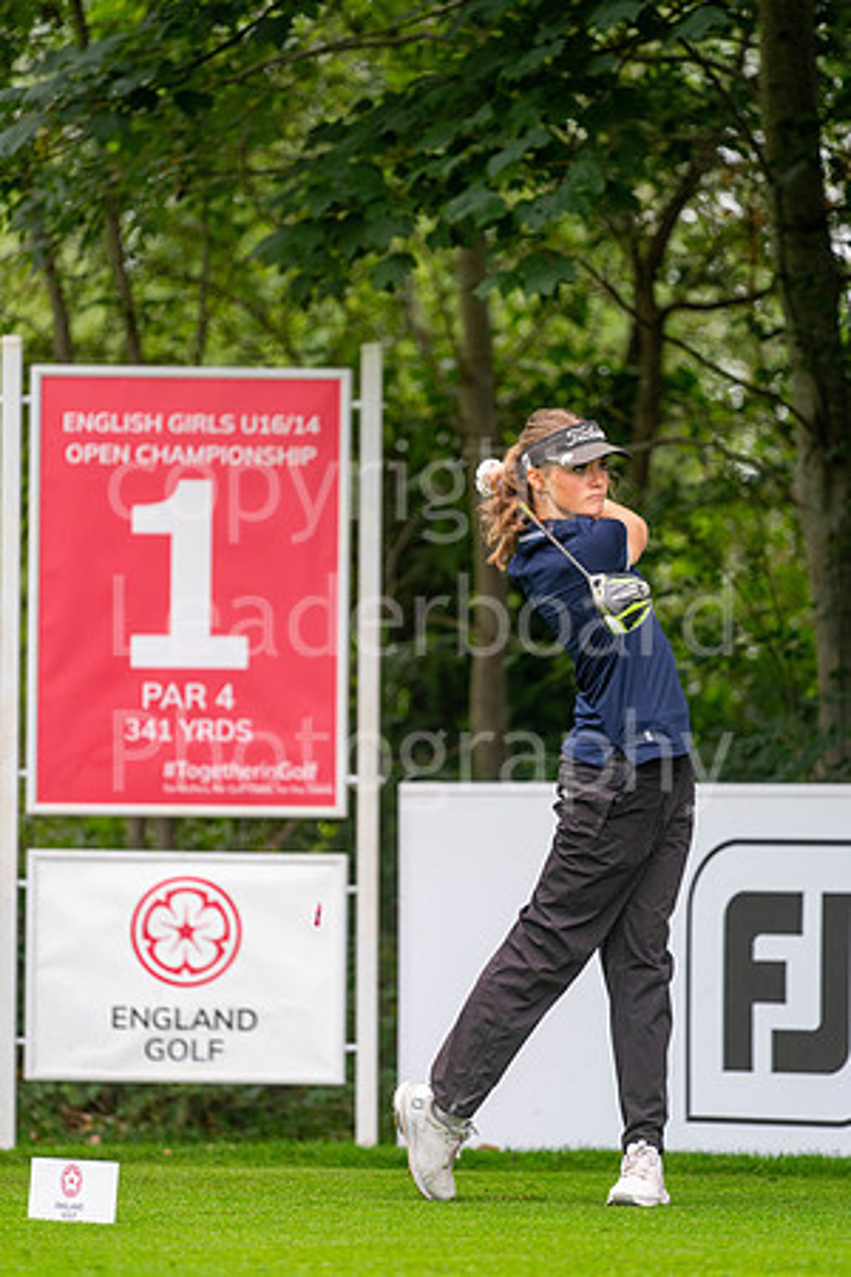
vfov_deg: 6.9
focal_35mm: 300
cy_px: 638
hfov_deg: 4.6
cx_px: 426
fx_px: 10637
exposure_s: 1/800
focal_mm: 300
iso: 500
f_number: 4
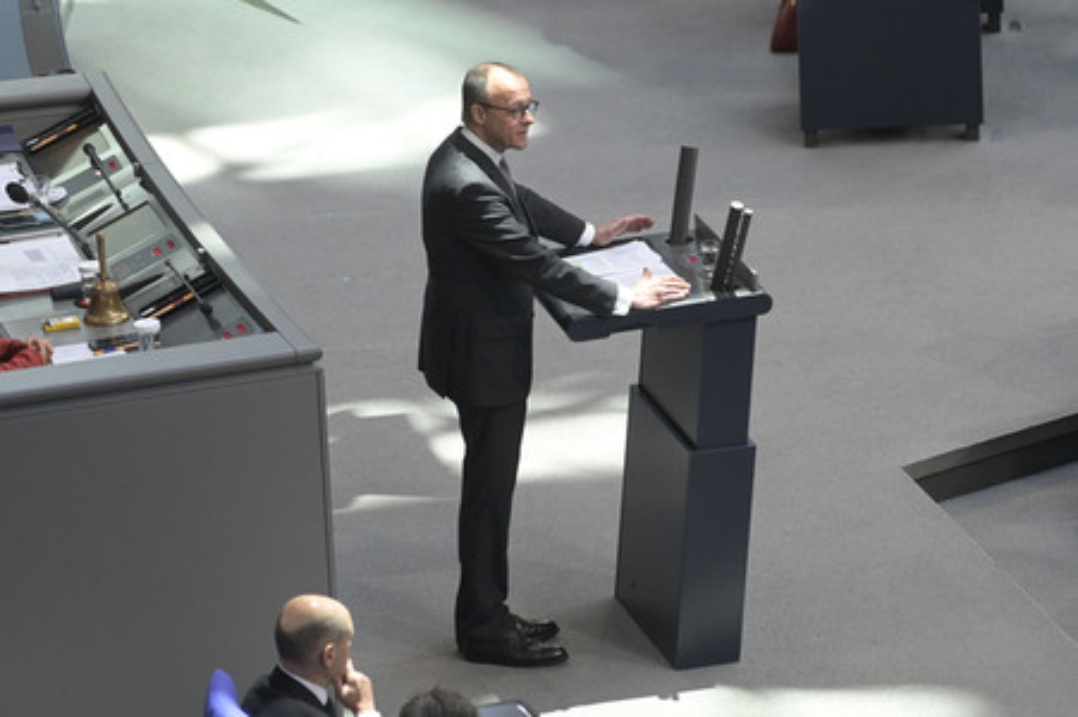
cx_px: 539
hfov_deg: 10.3
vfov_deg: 6.9
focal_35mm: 200
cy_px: 358
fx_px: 5984
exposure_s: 1/500
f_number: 5.6
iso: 8000
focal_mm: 200
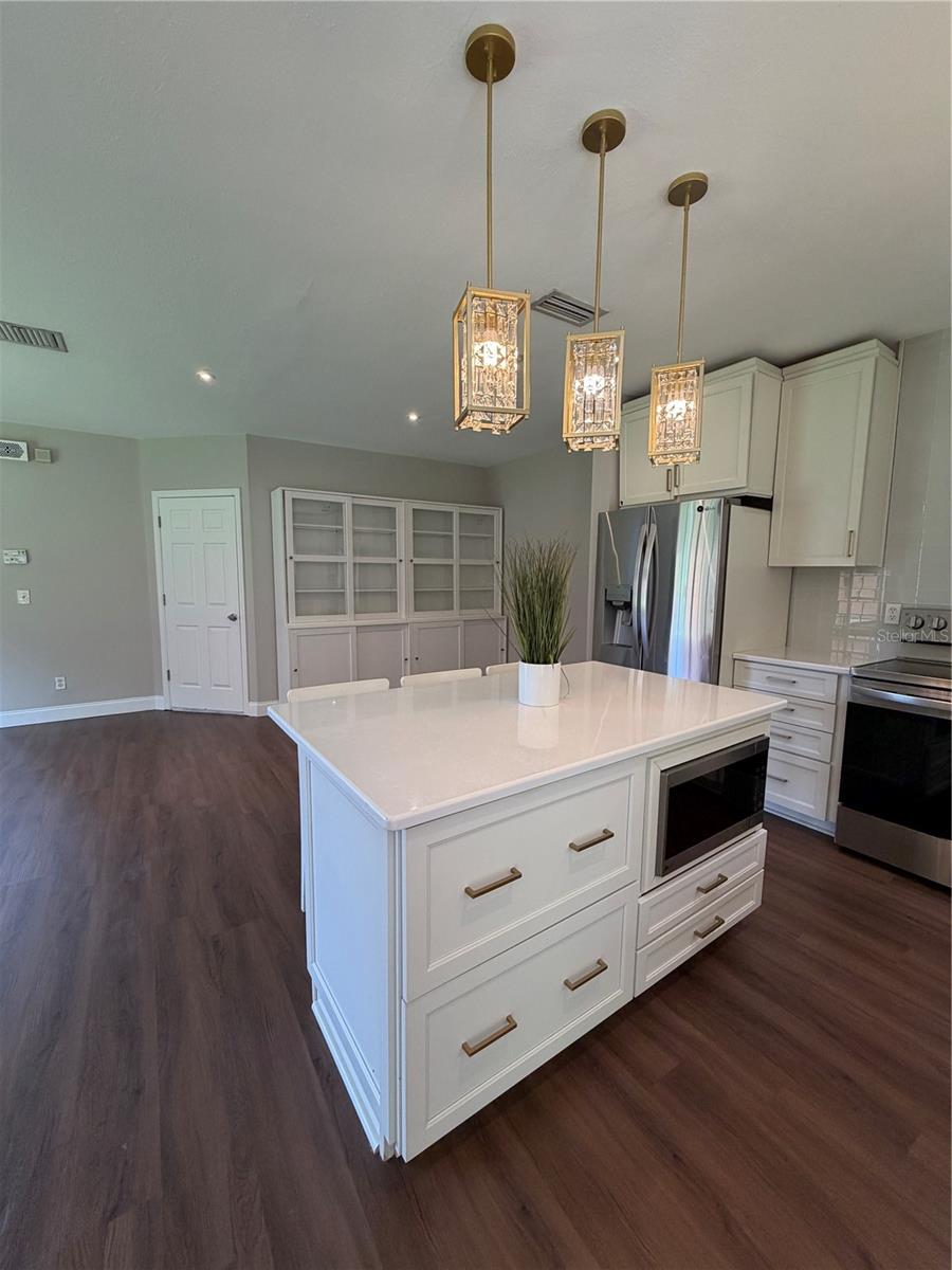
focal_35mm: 14
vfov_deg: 102.1
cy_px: 635
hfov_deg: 85.7
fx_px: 513
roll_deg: +0.0
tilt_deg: -6.5
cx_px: 476
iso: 200
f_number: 2.2
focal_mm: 2.22
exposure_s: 1/120
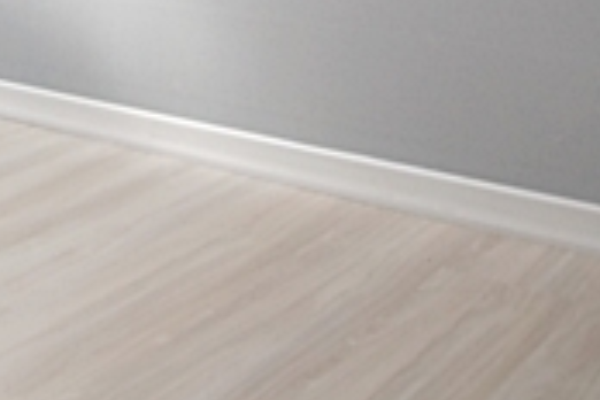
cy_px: -245
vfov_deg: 17.3
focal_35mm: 69
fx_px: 1150
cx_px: -221
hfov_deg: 24.7
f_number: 4
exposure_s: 1/60
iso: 800
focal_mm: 10
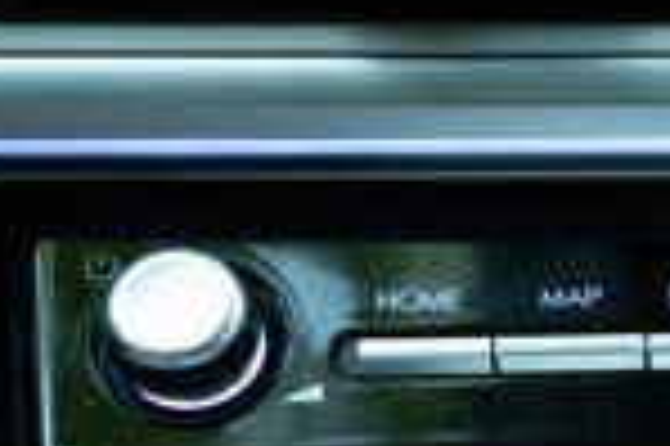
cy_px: 610
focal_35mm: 146
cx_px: 1120
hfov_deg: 13.0
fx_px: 2714
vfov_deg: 9.2
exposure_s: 1/200
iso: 800
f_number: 2.8
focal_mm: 34
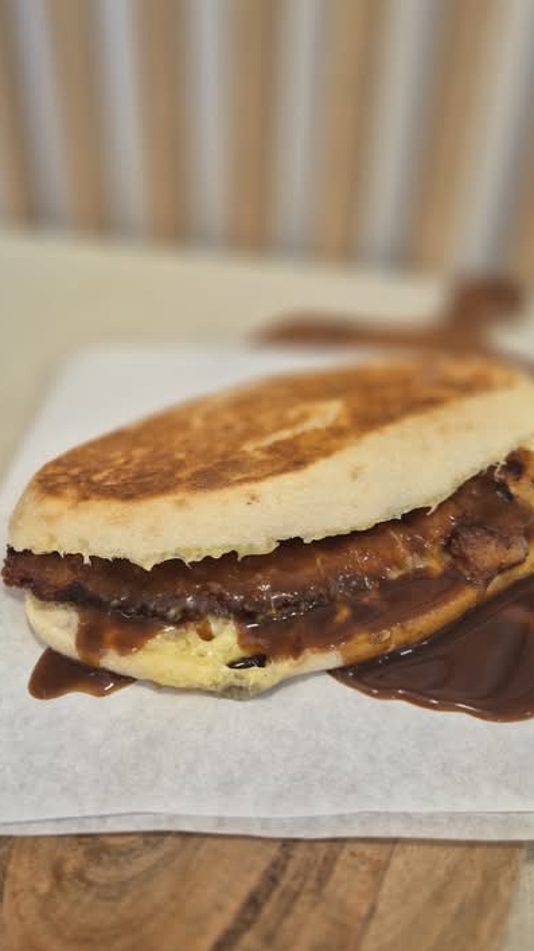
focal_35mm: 26
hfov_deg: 44.2
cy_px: 470
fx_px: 655
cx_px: 233
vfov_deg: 71.9
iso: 125
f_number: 1.8
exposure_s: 1/100
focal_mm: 5.4
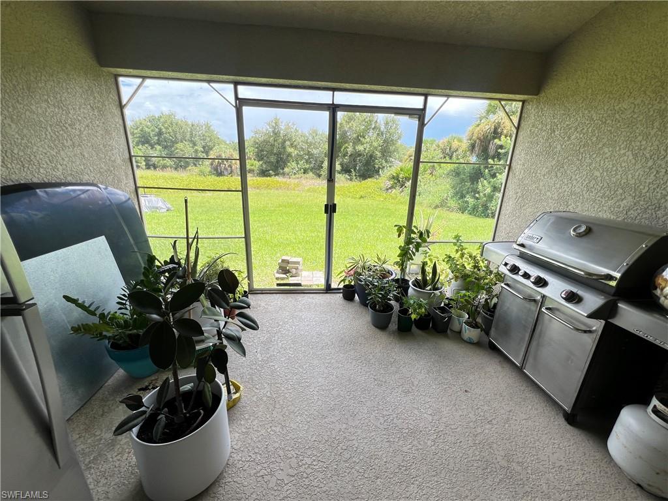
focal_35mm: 13
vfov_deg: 89.9
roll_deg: -2.4
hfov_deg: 106.2
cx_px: 334
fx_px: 251
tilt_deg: -18.7
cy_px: 250
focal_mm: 1.57
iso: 32
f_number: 1.8
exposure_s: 1/195
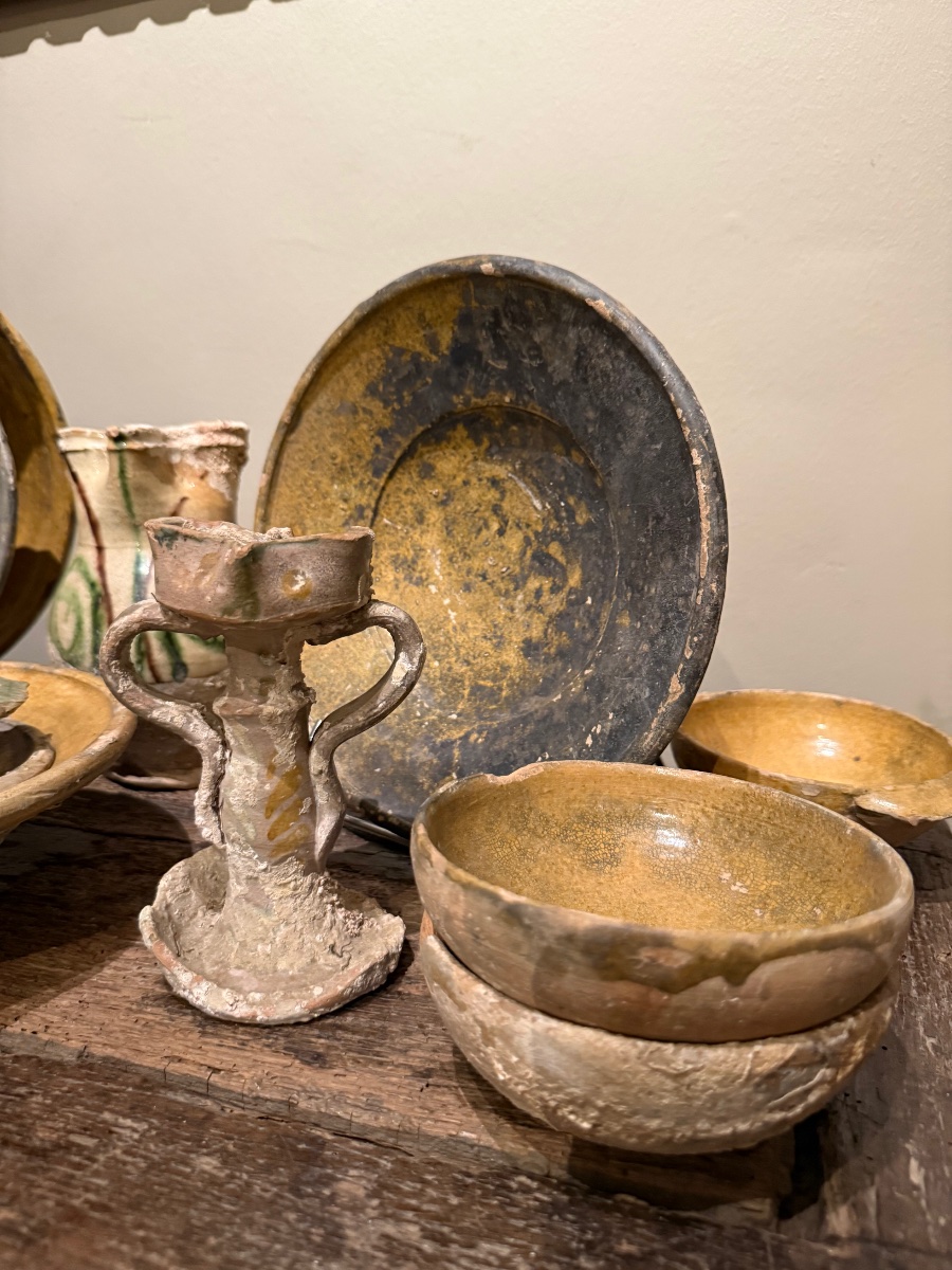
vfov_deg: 71.6
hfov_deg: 56.8
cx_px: 476
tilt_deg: -12.1
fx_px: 880
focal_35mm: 24
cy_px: 635
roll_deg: +0.0
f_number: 1.78
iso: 500
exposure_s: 1/50
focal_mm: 6.76
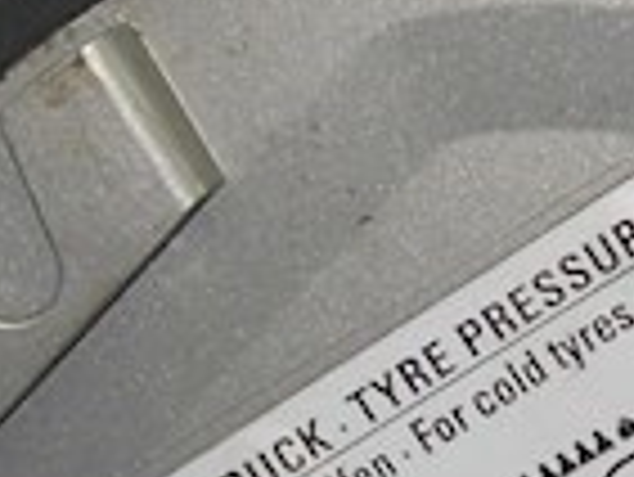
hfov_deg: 10.6
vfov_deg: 7.8
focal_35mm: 186
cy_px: 760
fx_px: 3410
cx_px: 279
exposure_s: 1/40
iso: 80
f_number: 5.5
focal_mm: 6.72
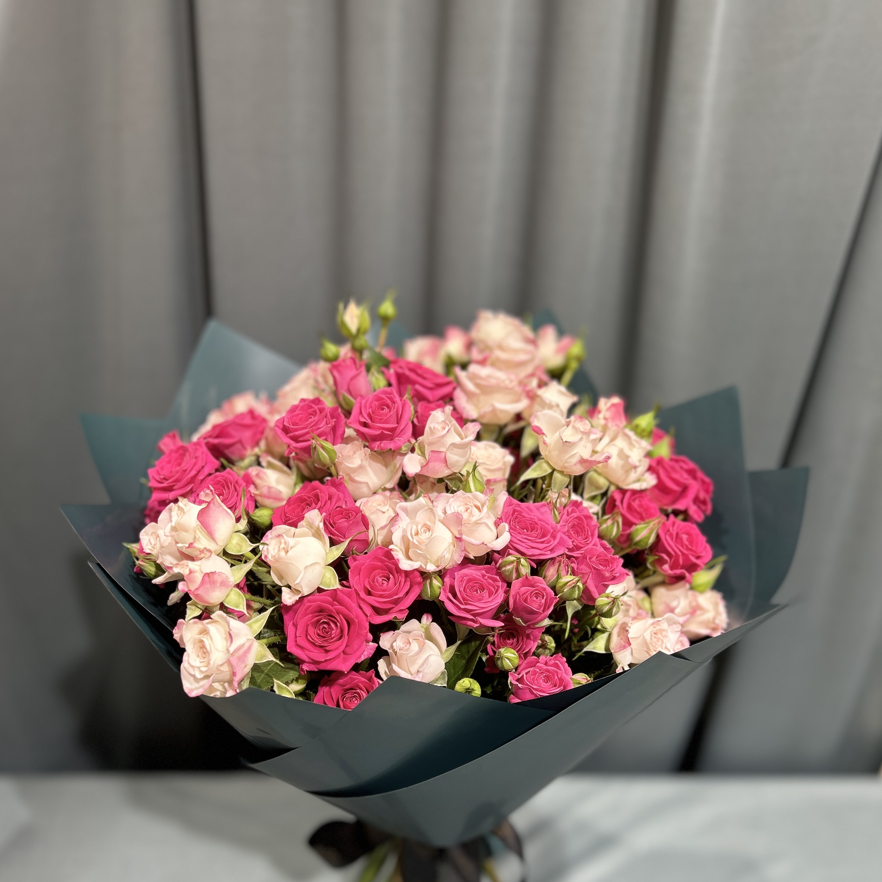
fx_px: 894
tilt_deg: -28.4
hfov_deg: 52.5
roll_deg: -4.8
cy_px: 561
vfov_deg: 51.9
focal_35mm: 31
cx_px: 442
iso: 50
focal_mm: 5.7
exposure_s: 1/120
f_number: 1.5
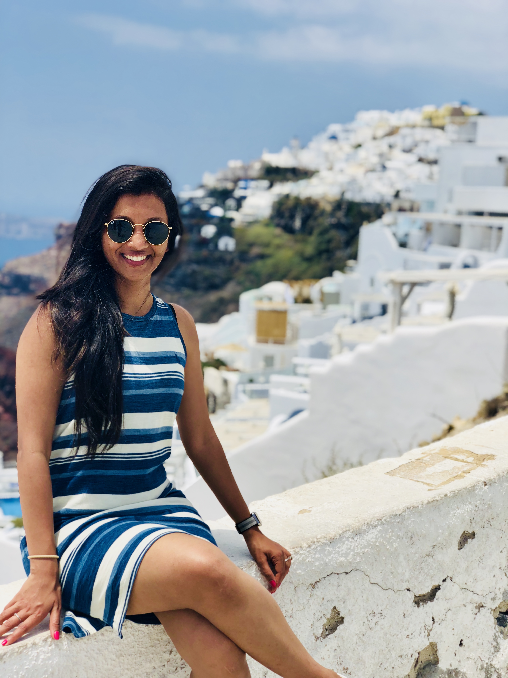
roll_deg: -2.5
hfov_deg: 28.0
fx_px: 1017
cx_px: 254
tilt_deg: -7.6
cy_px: 339
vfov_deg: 36.8
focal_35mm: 52
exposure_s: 1/1548
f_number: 2.4
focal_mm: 6
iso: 16
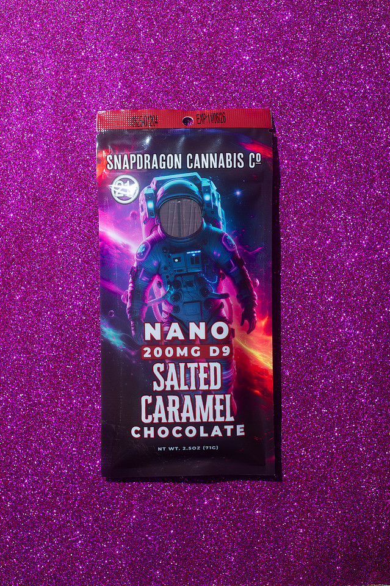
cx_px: 195
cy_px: 293
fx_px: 813
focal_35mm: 50
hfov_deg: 27.0
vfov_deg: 39.6
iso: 100
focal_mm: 50
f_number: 5.6
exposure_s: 1/60
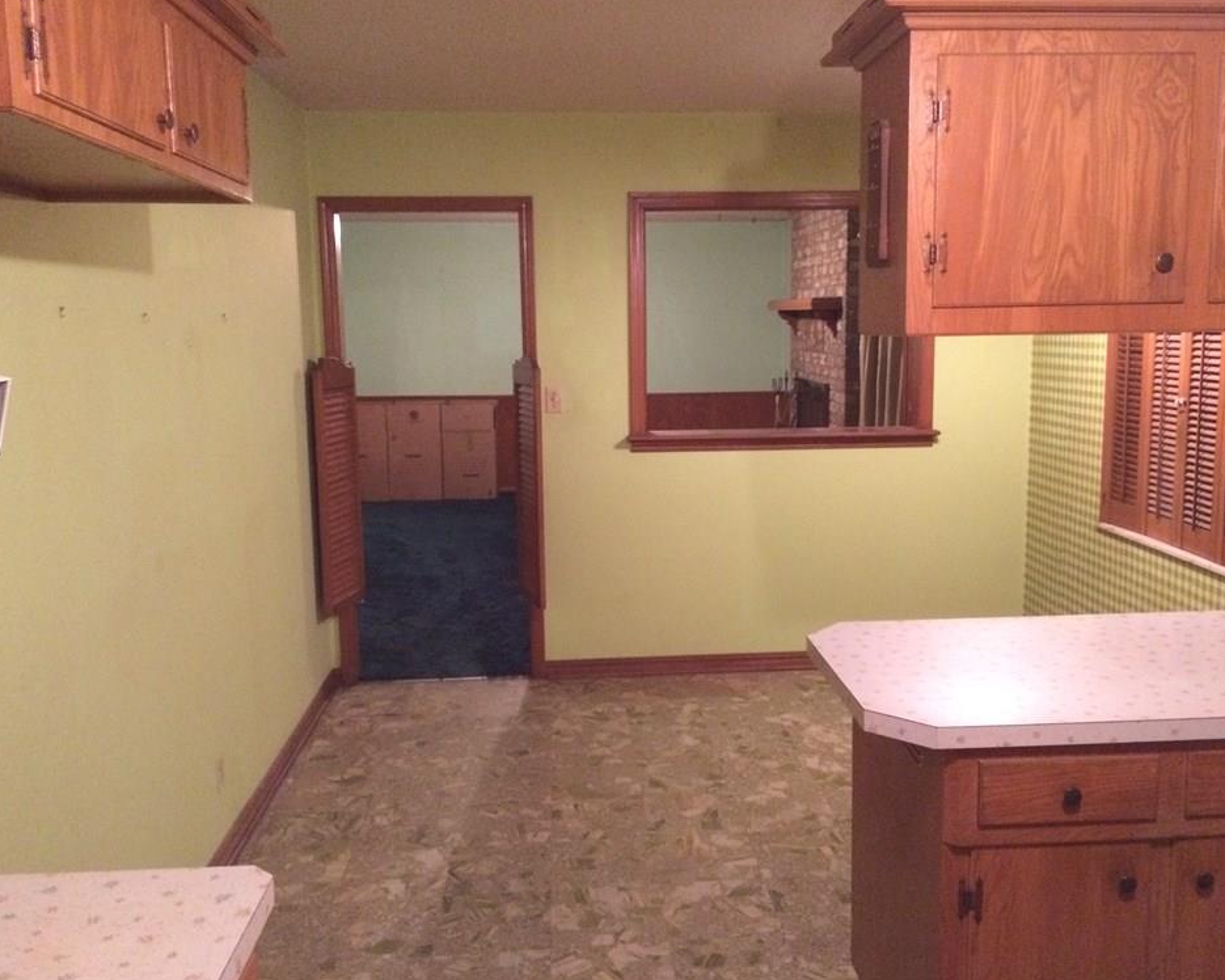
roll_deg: +1.3
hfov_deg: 57.1
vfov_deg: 47.1
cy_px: 483
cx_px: 645
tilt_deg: -7.0
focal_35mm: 31
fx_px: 1124
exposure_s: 1/15
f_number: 2.2
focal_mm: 4.15
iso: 400
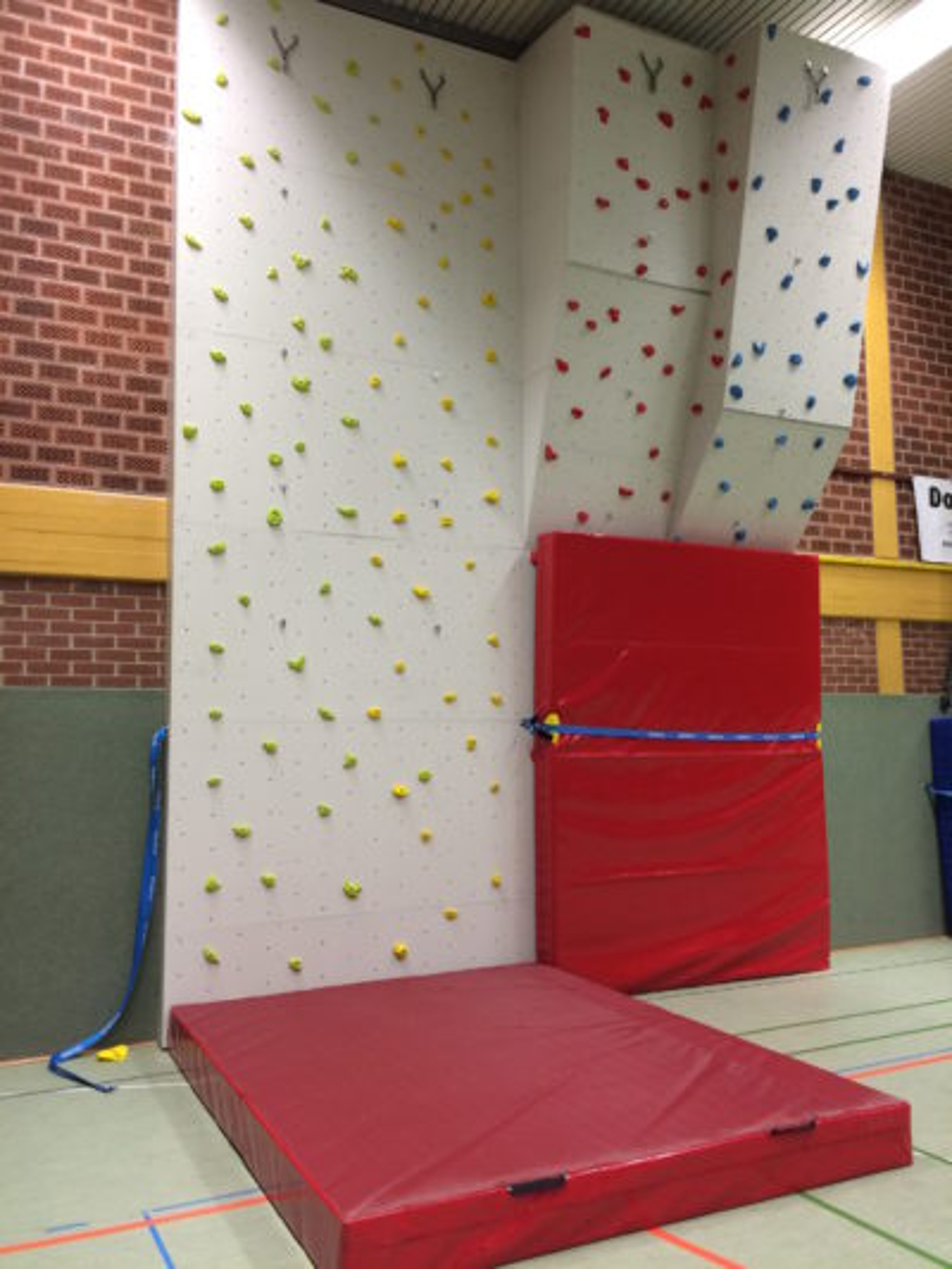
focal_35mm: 29
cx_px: 476
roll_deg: +1.9
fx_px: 1063
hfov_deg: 48.2
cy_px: 634
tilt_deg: +5.3
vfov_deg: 61.6
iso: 64
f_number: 2.2
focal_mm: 4.15
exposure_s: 1/33
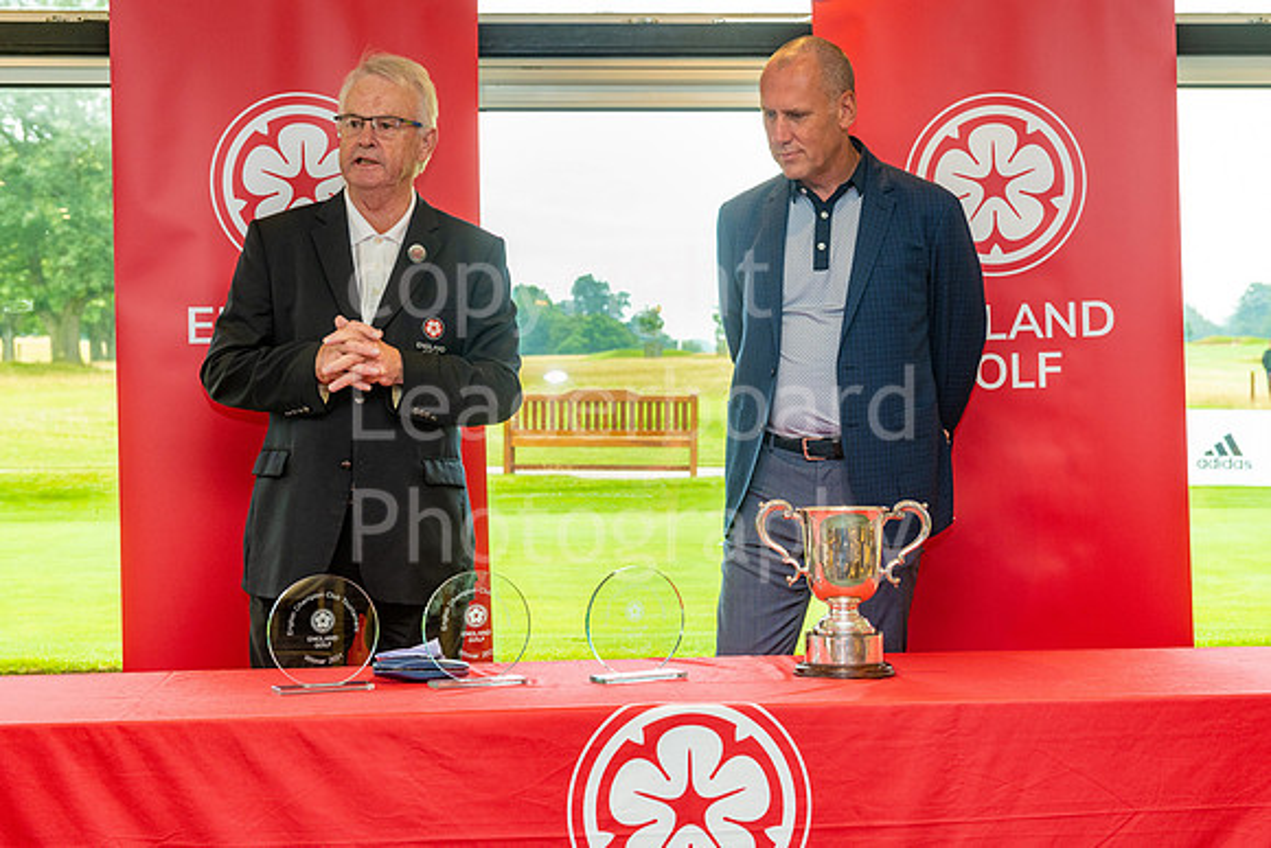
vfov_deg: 23.2
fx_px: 2069
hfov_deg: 34.1
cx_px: 716
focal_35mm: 59
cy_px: 370
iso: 400
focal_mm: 52
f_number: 5
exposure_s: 1/50
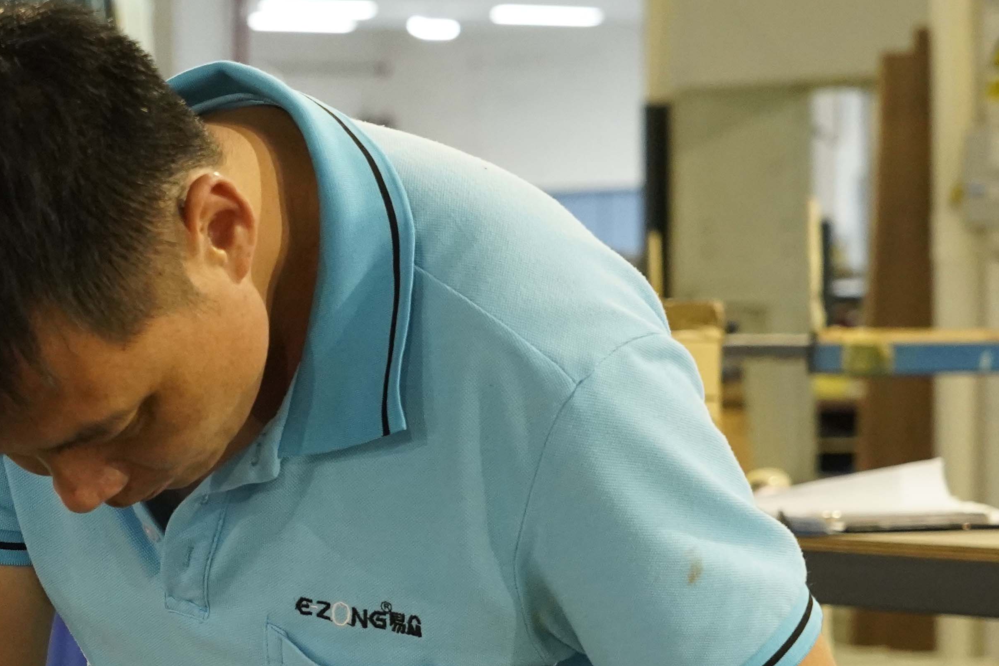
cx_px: 132
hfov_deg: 13.9
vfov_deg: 9.3
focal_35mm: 147
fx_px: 4079
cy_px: 577
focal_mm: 59
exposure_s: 1/100
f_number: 5.6
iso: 6400
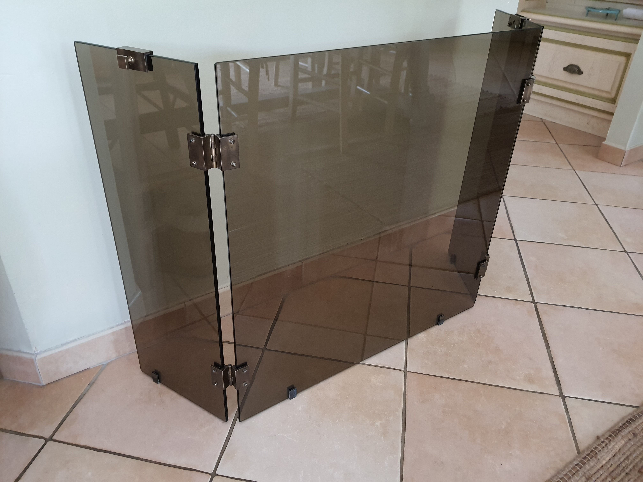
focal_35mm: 26
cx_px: 322
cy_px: 241
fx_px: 483
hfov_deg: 67.3
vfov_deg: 53.1
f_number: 1.7
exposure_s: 1/33
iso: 500
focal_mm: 4.32
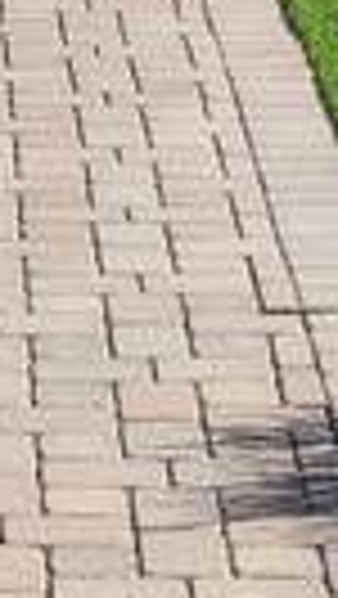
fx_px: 4803
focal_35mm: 302
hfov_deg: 4.0
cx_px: -167
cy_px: -848
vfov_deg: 6.8
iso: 100
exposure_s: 1/100
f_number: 6.3
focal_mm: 30
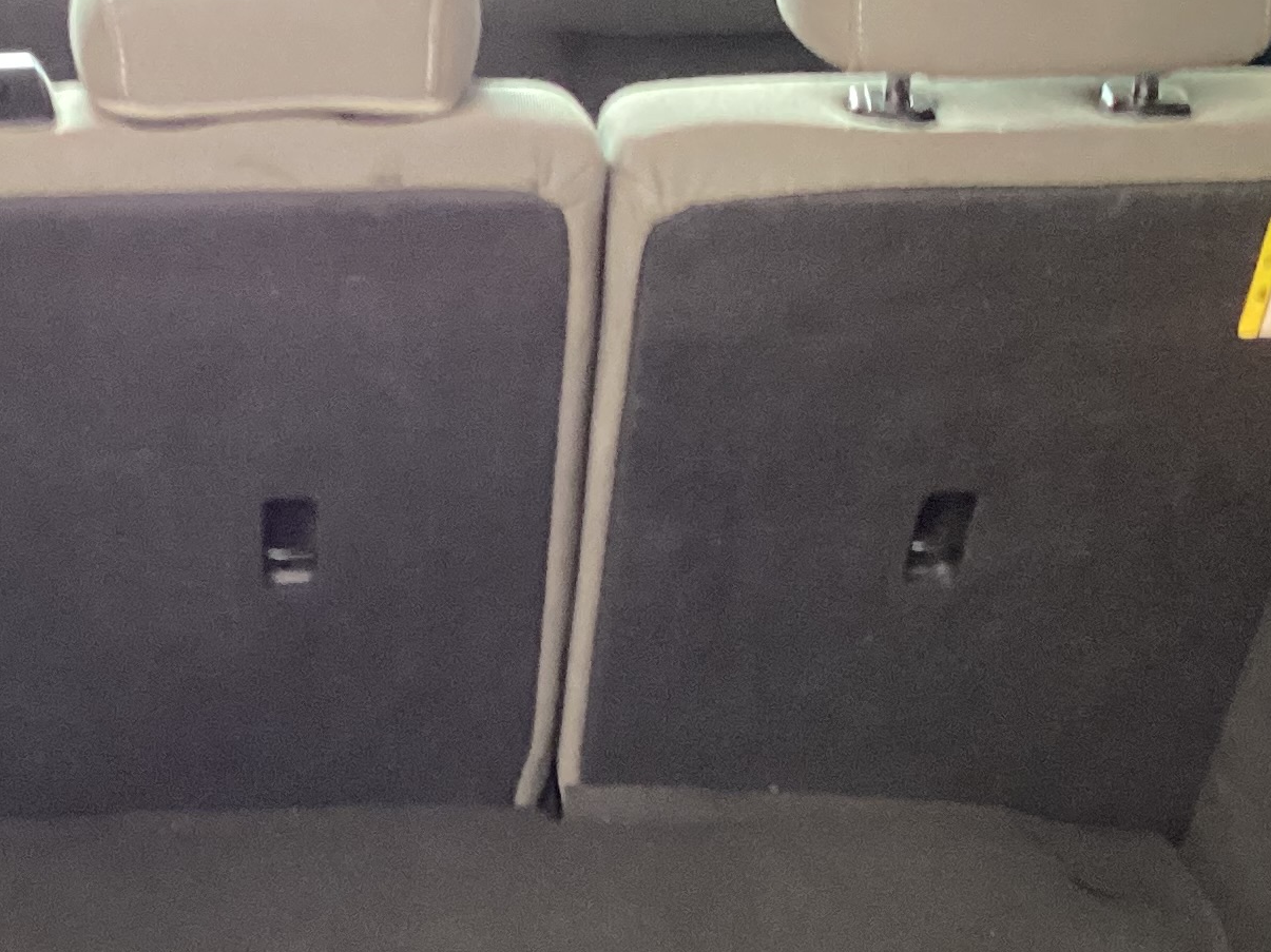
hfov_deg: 23.0
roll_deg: +0.9
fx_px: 3083
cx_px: 285
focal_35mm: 84
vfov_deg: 17.5
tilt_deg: -28.7
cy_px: 594
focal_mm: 3.3
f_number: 2.4
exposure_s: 1/30
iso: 400
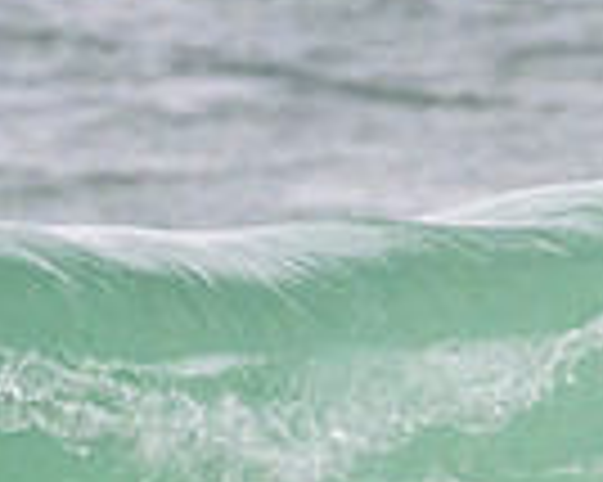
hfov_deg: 0.5
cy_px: 637
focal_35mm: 4126
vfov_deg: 0.4
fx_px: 73581
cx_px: 403
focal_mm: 800
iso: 2500
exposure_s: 1/2000
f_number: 11
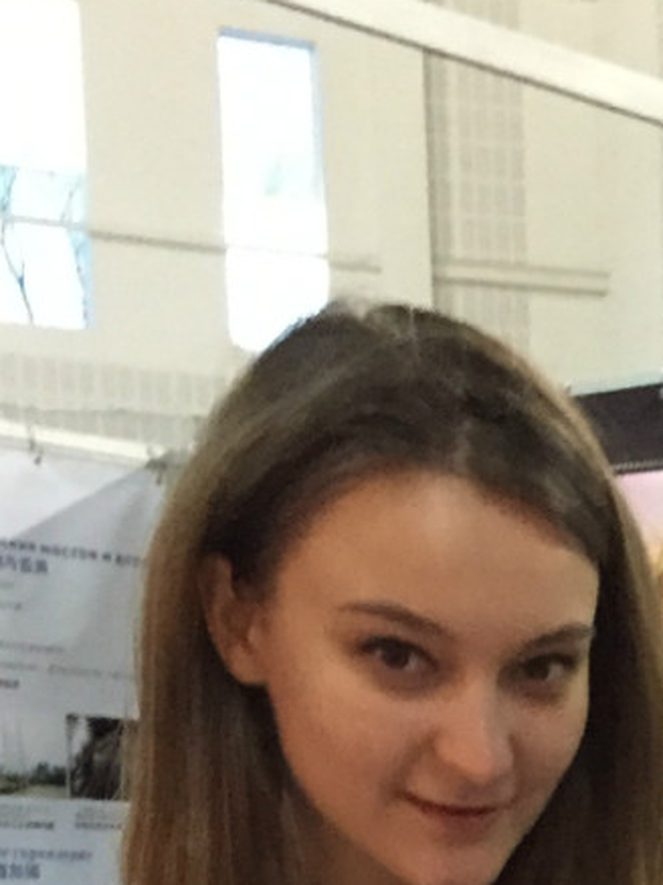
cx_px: 1130
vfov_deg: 16.5
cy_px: 1429
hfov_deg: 12.9
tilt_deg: -8.9
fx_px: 2710
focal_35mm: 106
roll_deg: -0.5
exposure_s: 1/30
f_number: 2.2
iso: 250
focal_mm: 4.15
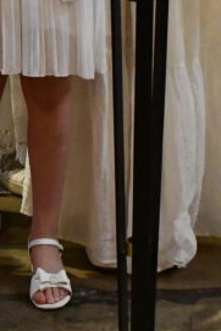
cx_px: 6
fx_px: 1407
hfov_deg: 8.9
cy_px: -307
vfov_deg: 12.1
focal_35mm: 153
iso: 8000
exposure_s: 1/125
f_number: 5.6
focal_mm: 24
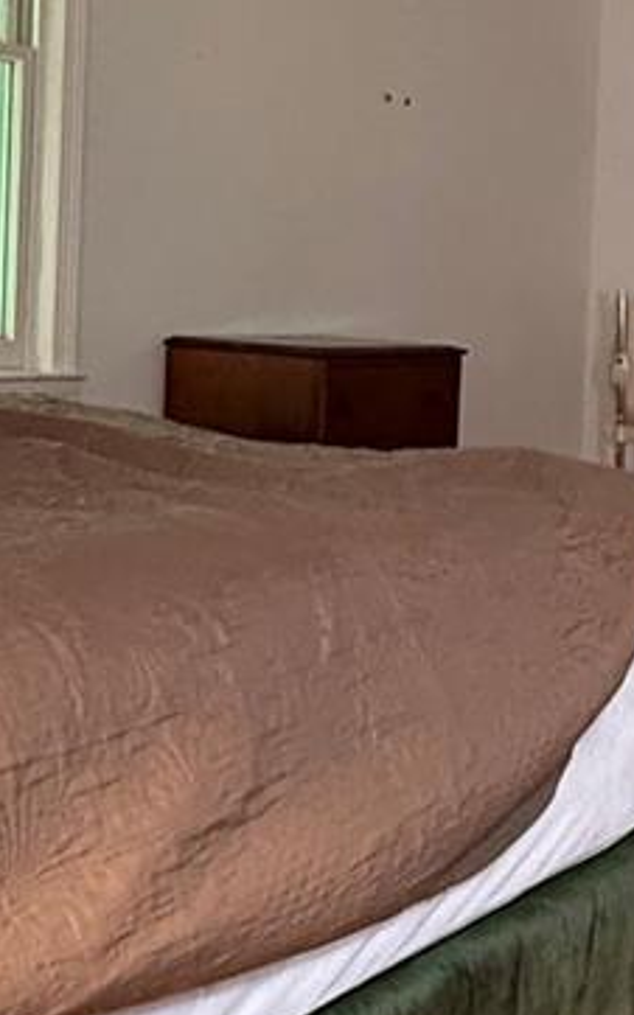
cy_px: 379
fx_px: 1743
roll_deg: -3.7
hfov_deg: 19.4
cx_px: 757
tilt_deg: -1.5
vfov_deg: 32.3
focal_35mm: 63
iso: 800
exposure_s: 1/60
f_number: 2.2
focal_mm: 2.22
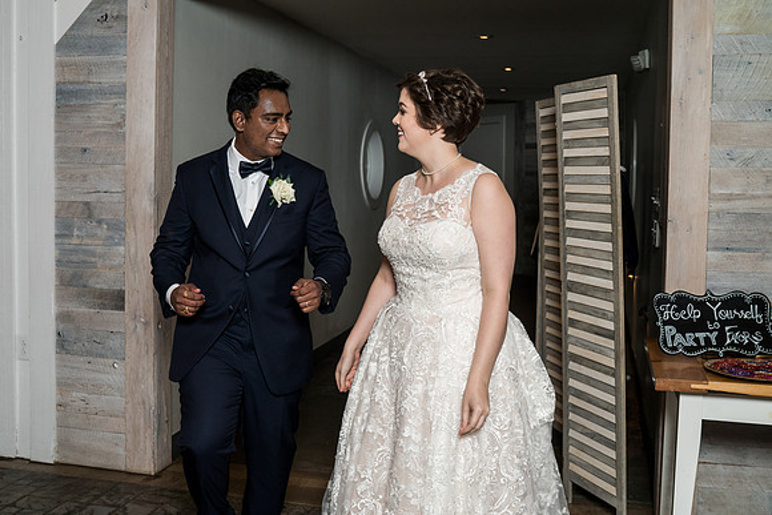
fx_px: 874
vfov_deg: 32.8
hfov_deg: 47.6
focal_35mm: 41
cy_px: 225
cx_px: 358
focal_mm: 35
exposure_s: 1/200
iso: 400
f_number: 4
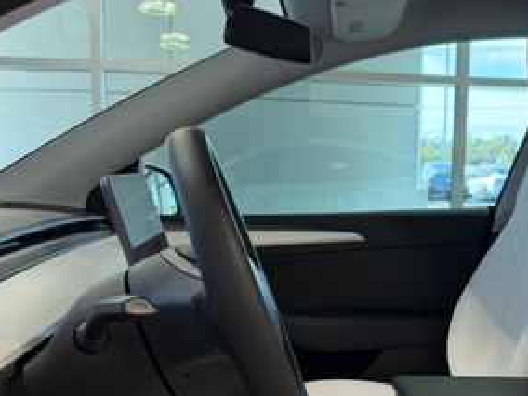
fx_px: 824
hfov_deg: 34.8
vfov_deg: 26.5
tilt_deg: -10.3
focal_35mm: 54
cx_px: 398
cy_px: 325
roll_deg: -1.5
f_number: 1.78
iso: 125
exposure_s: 1/120
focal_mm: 6.76
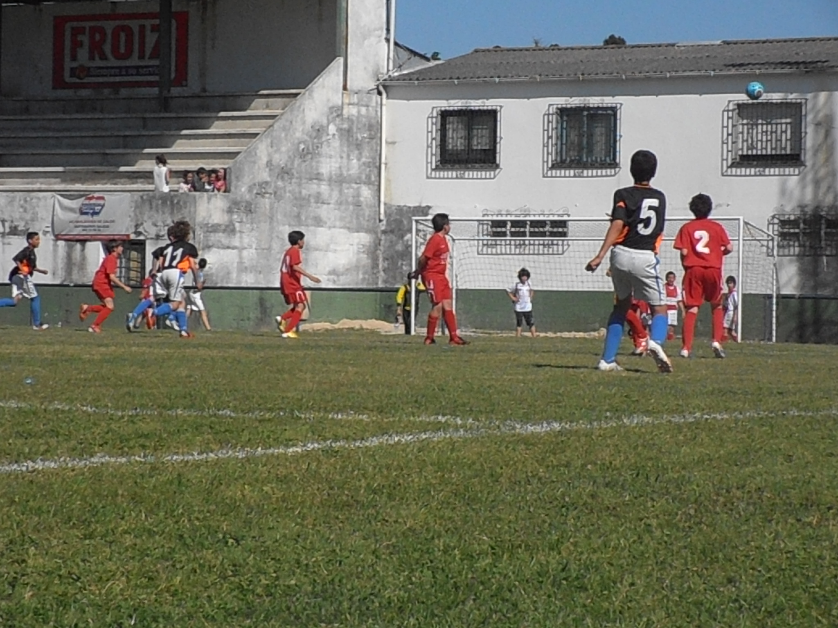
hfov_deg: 14.3
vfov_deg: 10.7
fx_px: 3341
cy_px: 314
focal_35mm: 138
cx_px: 419
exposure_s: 1/640
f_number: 15
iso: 400
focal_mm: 24.39
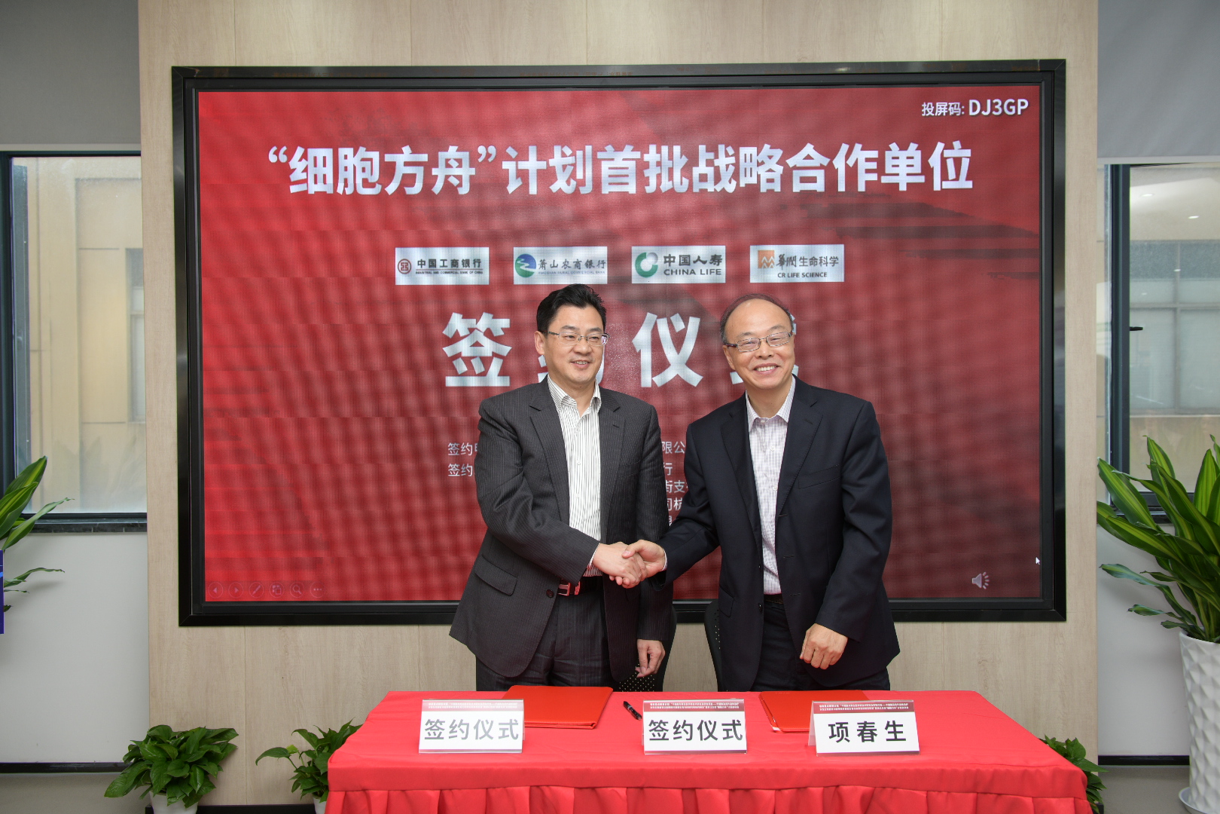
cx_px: 610
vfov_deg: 38.9
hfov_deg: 55.8
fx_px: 1152
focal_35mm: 34
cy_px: 407
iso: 500
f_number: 5.6
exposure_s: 1/125
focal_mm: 34
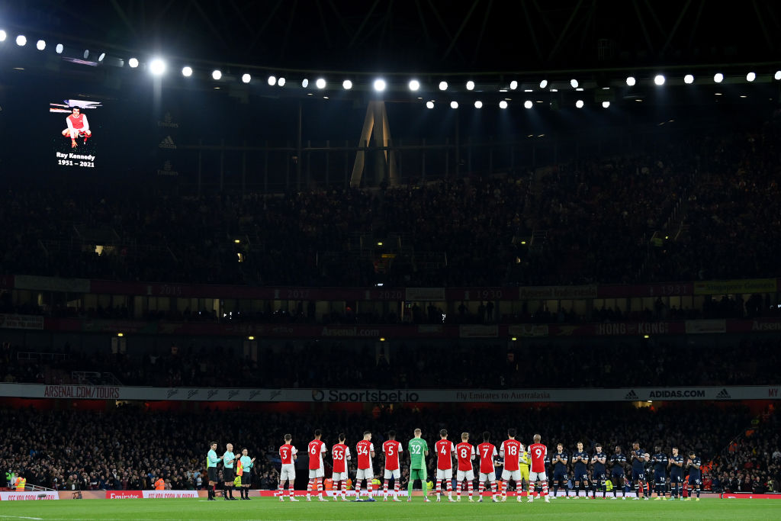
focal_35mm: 95
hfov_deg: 21.5
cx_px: 390
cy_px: 260
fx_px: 2061
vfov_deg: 14.4
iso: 2000
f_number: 4.5
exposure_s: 1/1000
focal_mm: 95
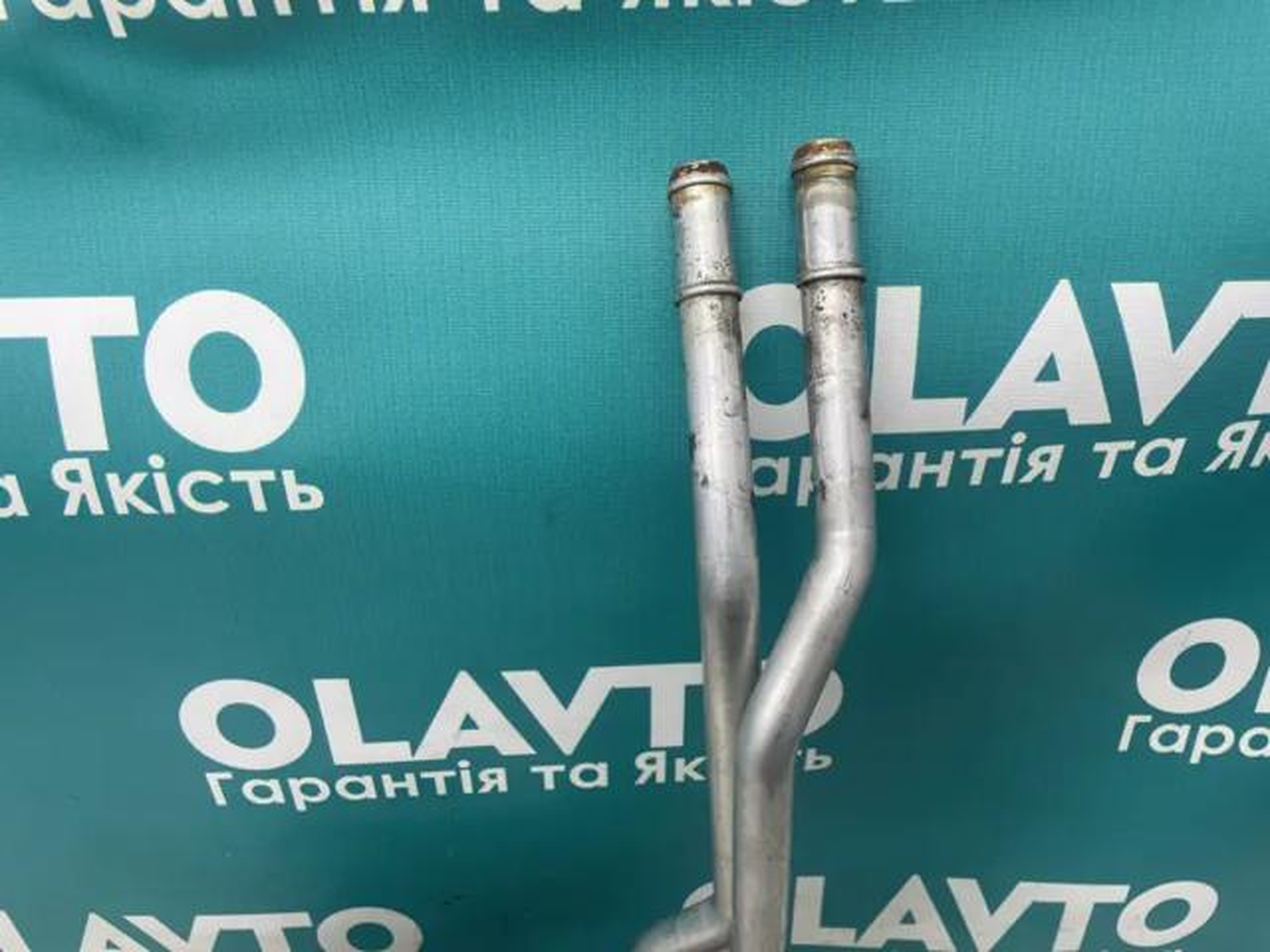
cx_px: 635
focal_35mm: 26
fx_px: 954
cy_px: 476
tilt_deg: -30.5
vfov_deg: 53.1
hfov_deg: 67.3
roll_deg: +0.4
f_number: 1.6
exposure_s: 1/100
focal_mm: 4.2
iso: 80
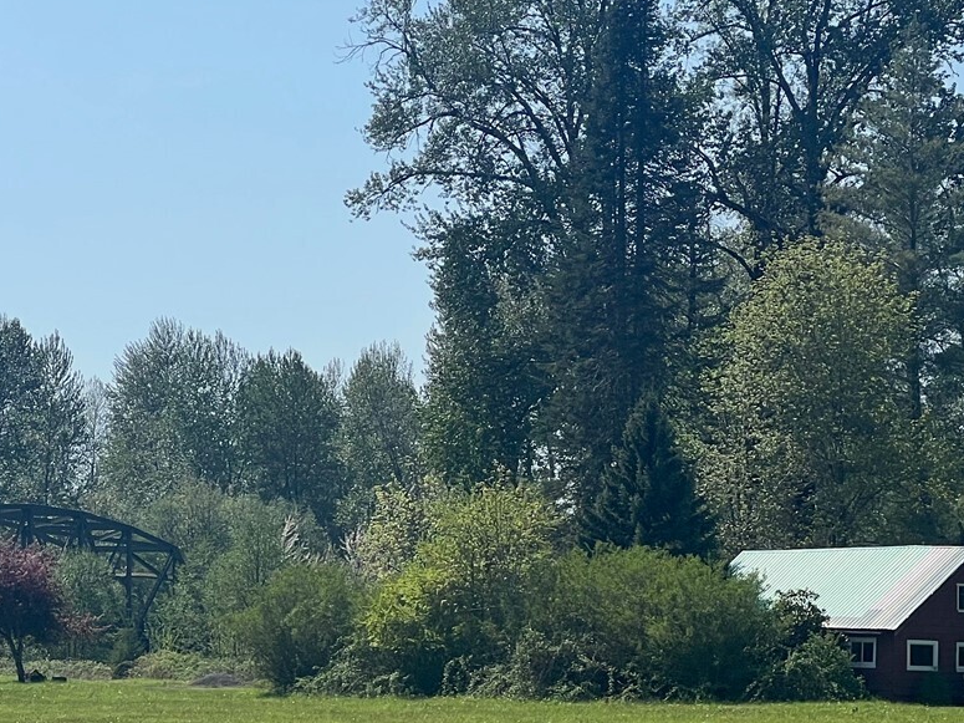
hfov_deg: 12.4
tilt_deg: +1.5
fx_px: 4427
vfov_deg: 9.3
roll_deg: -0.7
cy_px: 516
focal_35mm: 159
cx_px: 551
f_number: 2.8
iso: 32
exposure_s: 1/1033
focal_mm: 9
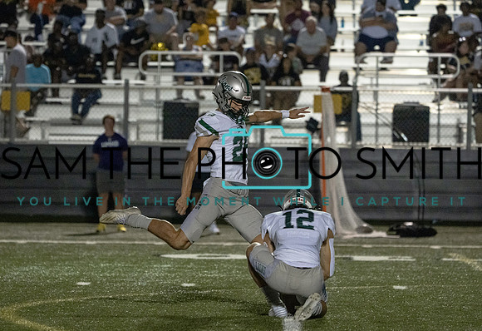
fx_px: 3861
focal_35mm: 286
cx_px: 222
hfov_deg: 7.1
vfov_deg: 4.9
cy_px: 182
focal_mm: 247
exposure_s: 1/1000
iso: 16000
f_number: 5.6
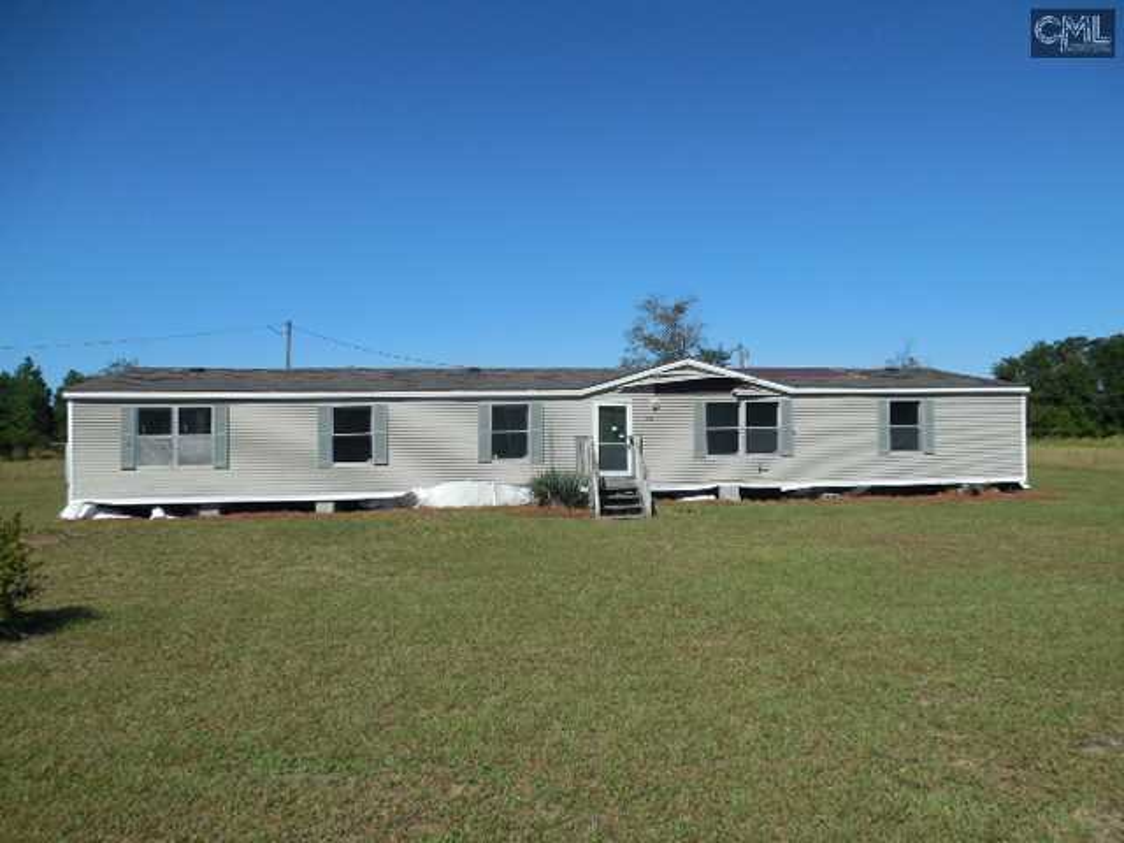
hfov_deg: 69.4
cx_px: 562
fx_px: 812
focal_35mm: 25
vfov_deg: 54.9
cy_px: 422
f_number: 6.6
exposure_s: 1/640
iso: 125
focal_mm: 4.5
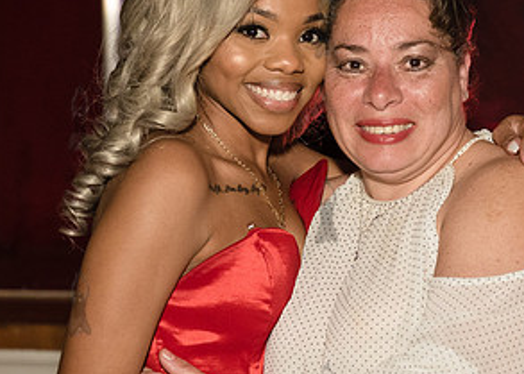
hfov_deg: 16.0
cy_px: 181
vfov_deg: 11.5
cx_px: 323
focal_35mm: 125
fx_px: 1859
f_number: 3.5
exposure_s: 1/250
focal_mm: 56
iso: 2000
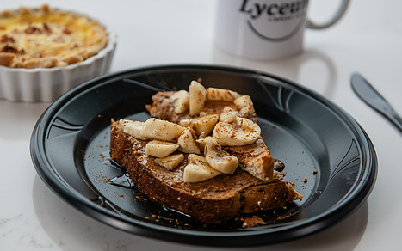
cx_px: 172
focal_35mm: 76
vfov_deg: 17.2
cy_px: 145
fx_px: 833
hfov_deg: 27.1
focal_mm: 60
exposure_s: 1/200
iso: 200
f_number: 4
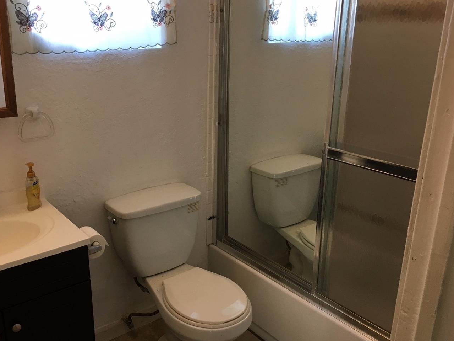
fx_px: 446
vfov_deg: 41.8
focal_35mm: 34
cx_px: 195
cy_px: 177
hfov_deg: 53.8
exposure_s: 1/30
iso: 40
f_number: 2.2
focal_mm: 4.15
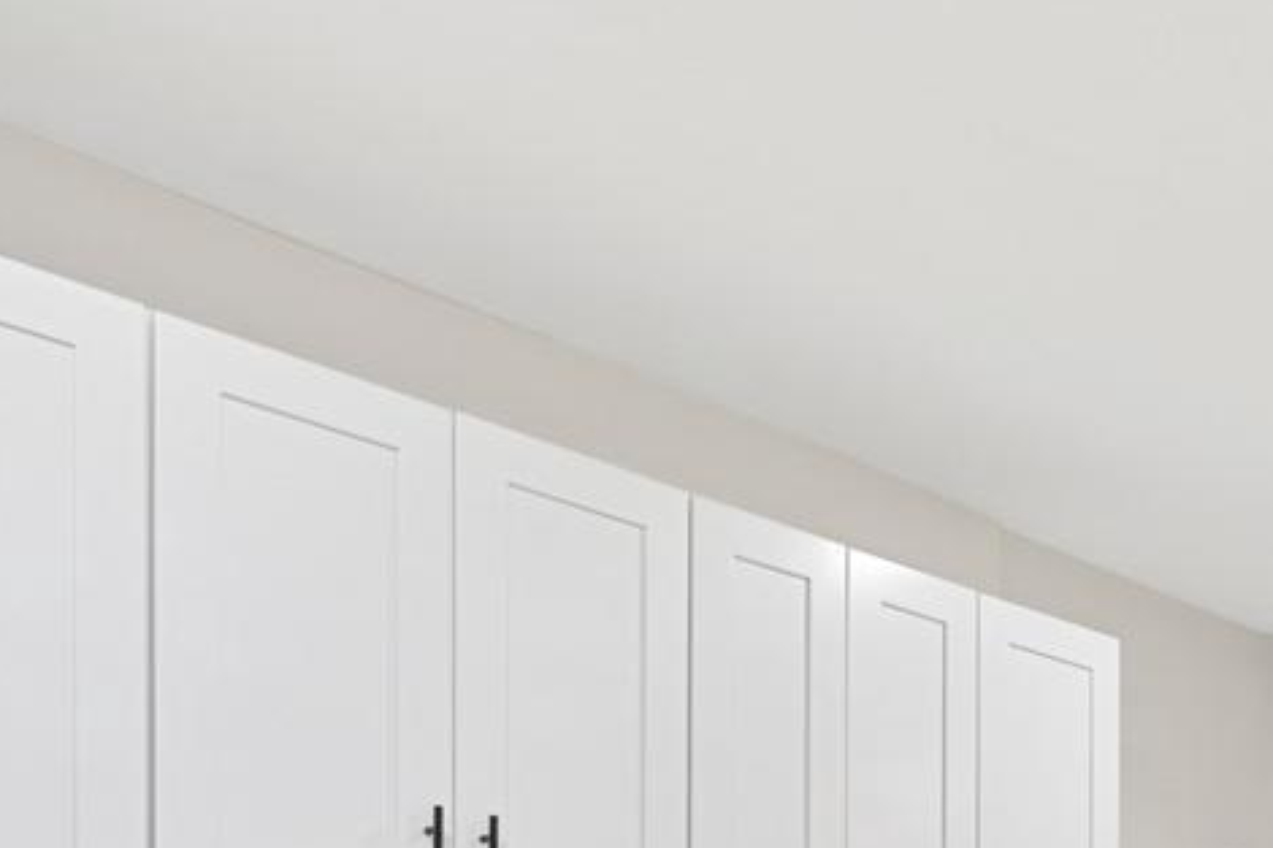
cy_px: 1119
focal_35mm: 49
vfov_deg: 24.0
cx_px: 1246
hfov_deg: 36.6
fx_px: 1732
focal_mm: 16
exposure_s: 1/1.25
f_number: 9
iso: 250
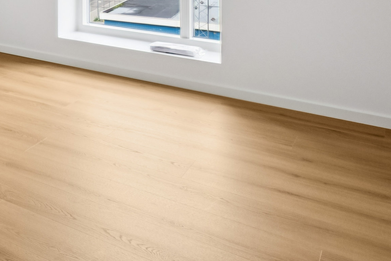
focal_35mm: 44
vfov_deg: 26.2
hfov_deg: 36.6
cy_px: -74
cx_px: -52
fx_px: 478
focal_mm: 11.5
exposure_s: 1/13
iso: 500
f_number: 8
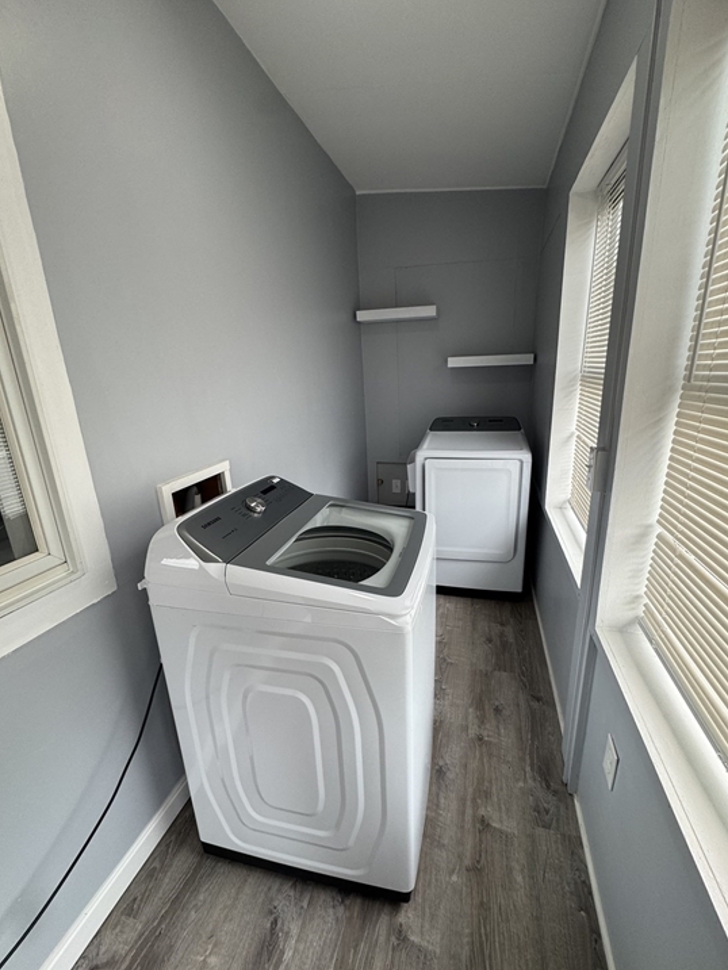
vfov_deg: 98.1
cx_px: 373
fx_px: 420
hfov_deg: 81.7
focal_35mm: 15
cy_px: 495
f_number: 2.2
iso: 80
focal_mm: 2.22
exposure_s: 1/120
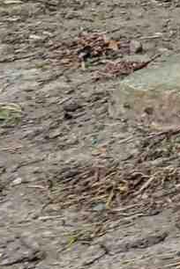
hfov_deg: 3.6
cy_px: -522
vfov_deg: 6.5
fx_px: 2190
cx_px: 1292
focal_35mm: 292
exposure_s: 1/200
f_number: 4.5
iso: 125
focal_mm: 14
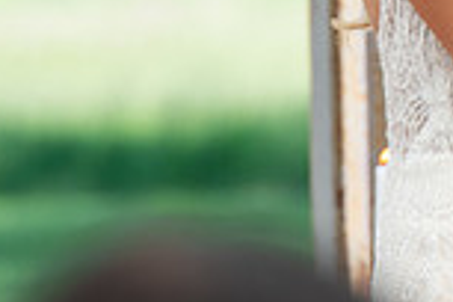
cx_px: 589
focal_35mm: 949
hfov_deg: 2.2
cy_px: -245
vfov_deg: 1.4
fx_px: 11941
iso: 160
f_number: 4.5
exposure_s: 1/250
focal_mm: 200
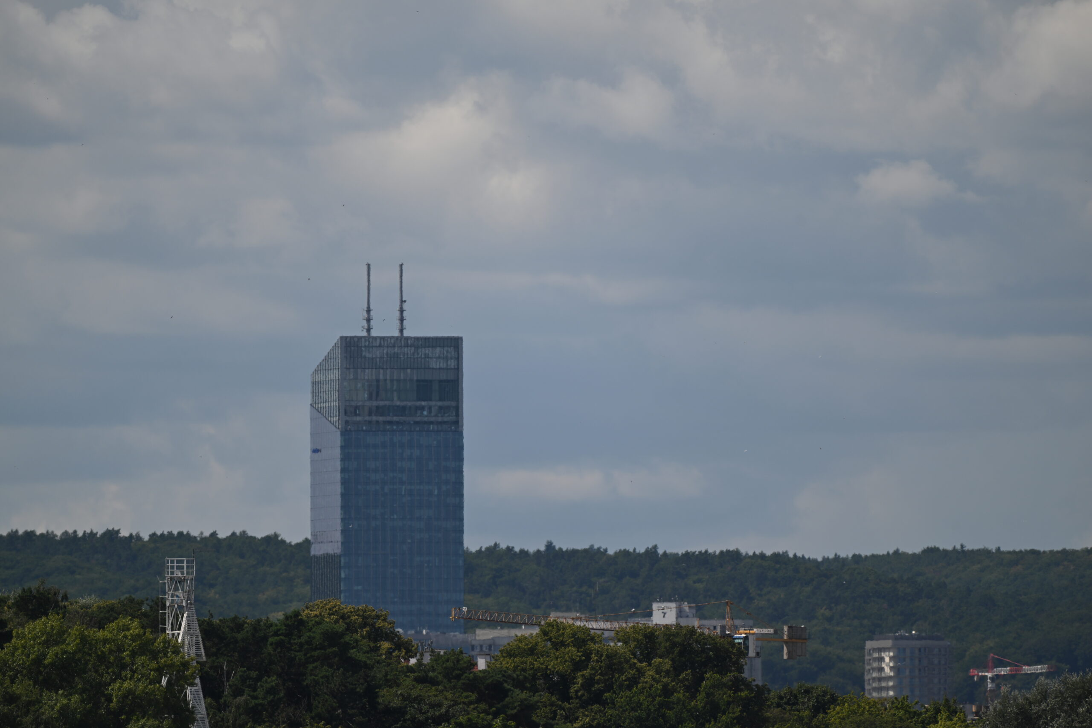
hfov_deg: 3.4
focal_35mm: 600
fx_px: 18200
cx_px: 546
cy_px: 364
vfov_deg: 2.3
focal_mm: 600
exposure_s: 1/1000
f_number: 6.3
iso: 100
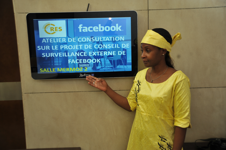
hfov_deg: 50.7
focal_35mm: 38
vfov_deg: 35.0
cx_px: 113
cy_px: 75
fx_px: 238
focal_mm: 38
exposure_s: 1/100
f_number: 3.5
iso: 400
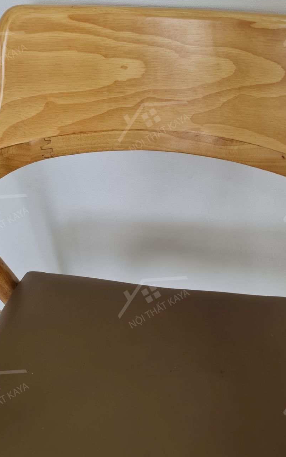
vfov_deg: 55.3
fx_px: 436
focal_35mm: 35
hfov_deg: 36.2
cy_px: 229
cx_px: 171
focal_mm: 7
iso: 50
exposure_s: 1/100
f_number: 1.8
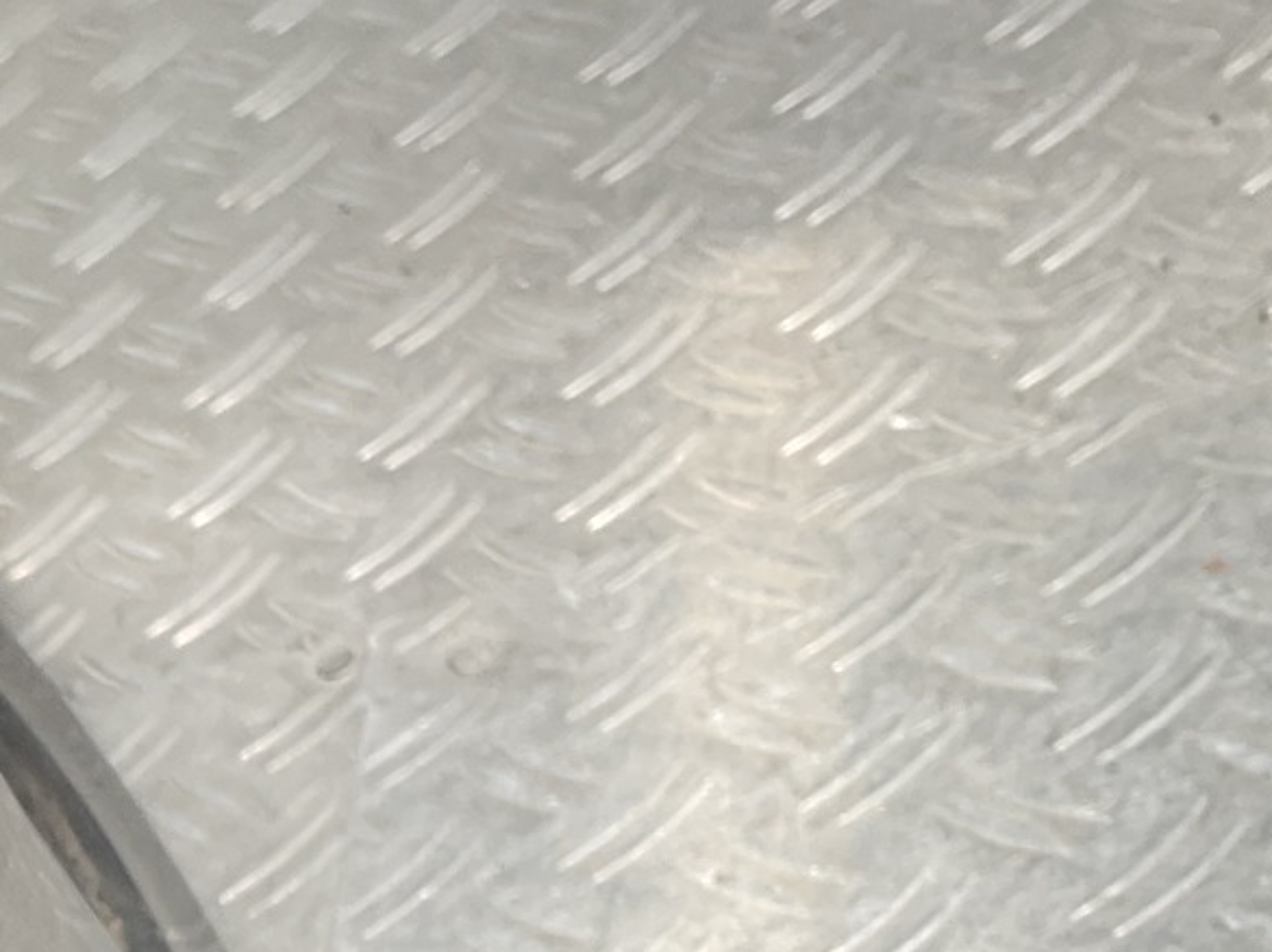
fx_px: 3672
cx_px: -678
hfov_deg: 17.5
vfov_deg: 14.4
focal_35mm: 100
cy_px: 1050
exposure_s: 1/310
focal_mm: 3
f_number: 1.8
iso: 16
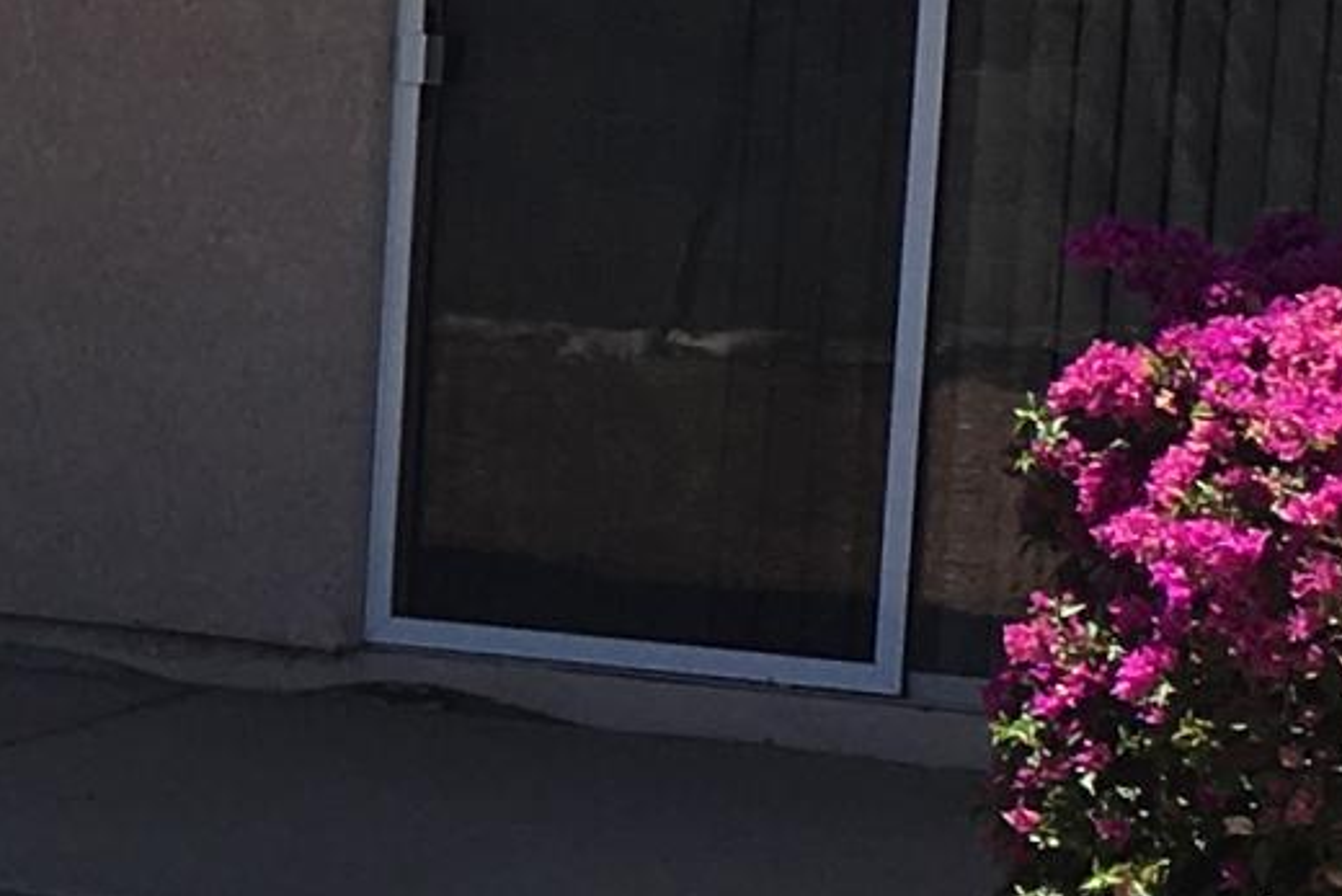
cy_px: 586
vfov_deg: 7.9
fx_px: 6488
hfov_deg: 11.3
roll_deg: -2.3
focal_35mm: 174
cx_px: -738
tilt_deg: -6.2
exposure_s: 1/1183
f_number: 2.2
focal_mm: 4.15
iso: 25
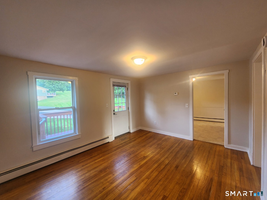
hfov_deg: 106.2
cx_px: 134
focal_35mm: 13
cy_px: 100
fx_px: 100
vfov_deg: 89.9
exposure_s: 1/60
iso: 200
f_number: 2.2
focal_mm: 2.2
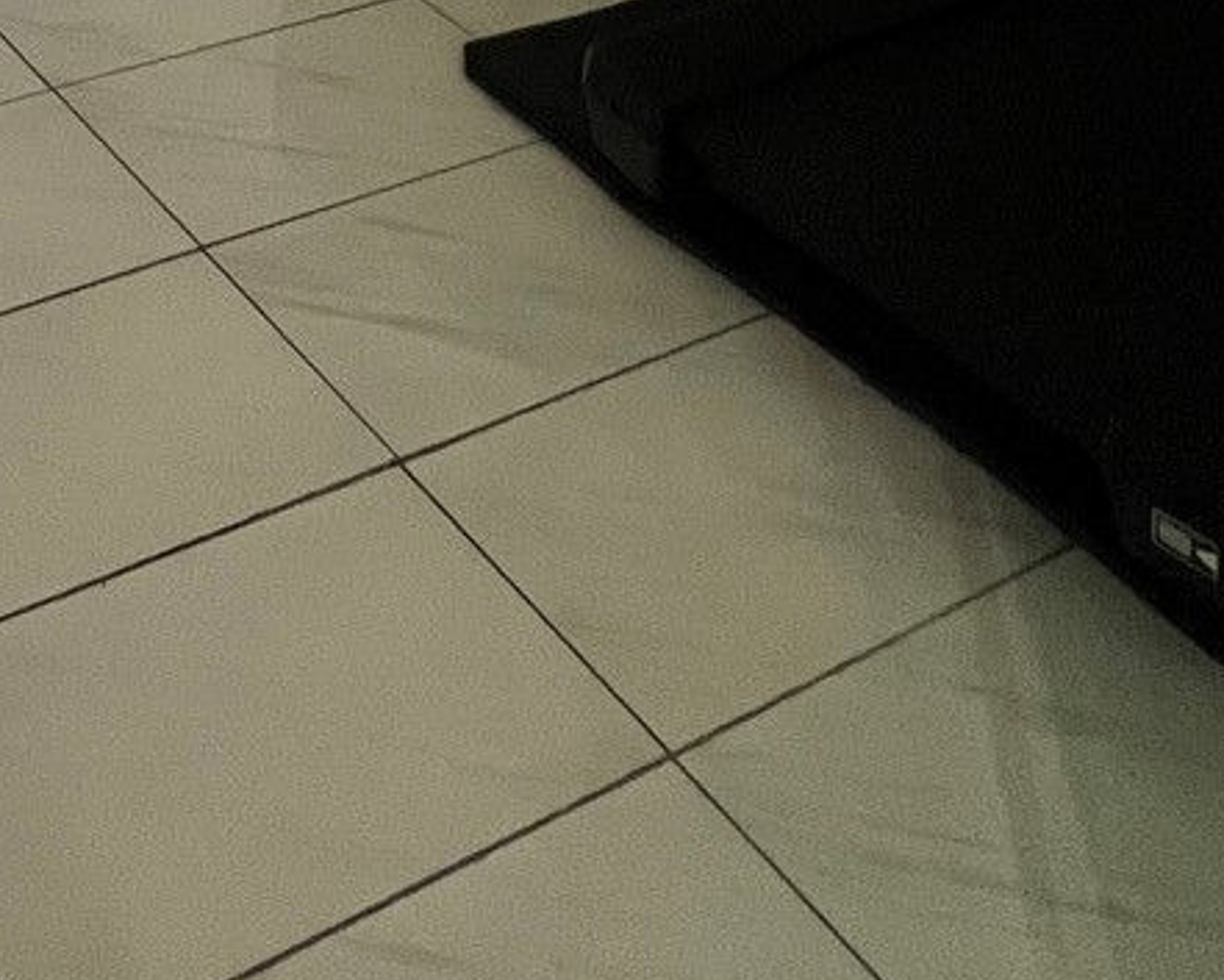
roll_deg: -0.3
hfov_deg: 32.1
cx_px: -311
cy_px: -825
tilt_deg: -6.8
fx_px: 1667
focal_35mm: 46
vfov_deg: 21.0
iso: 200
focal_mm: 1.57
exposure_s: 1/60
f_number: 1.8
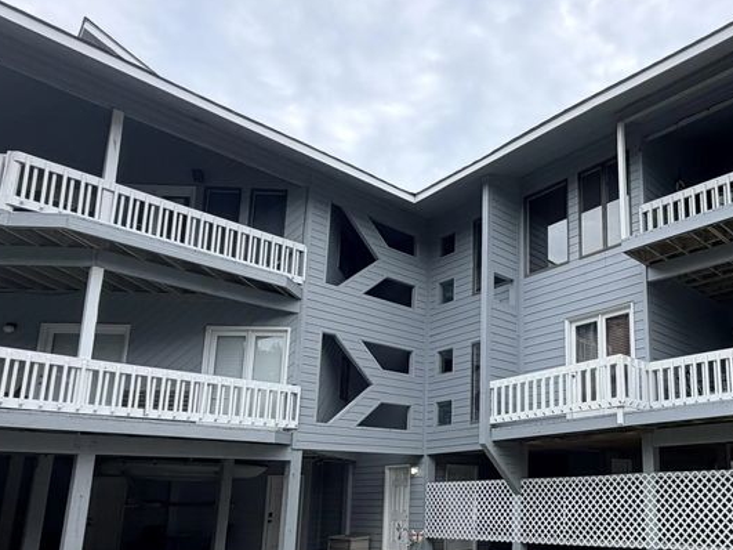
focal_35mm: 27
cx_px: 577
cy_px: 388
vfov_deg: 49.9
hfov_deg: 60.5
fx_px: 572
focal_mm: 2.22
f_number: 2.2
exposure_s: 1/770
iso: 40
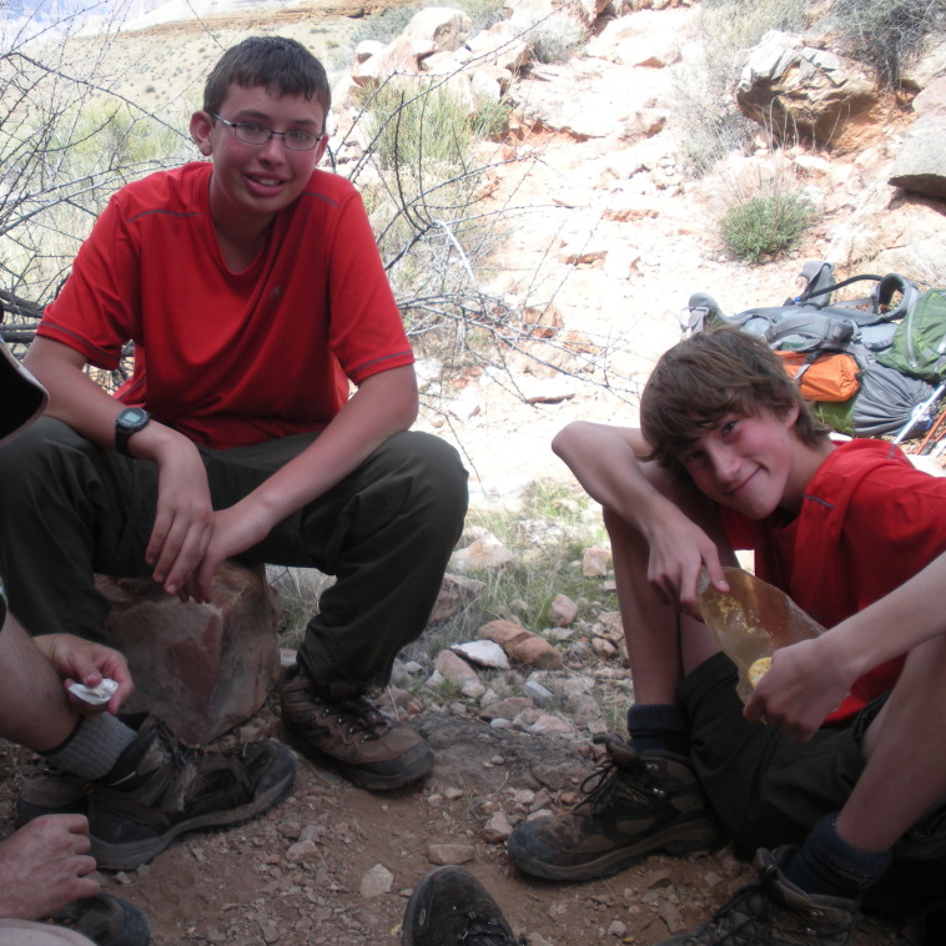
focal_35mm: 43
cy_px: 474
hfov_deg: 38.8
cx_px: 338
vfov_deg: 39.2
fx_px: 1329
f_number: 3.5
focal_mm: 6.3
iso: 64
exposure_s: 1/200
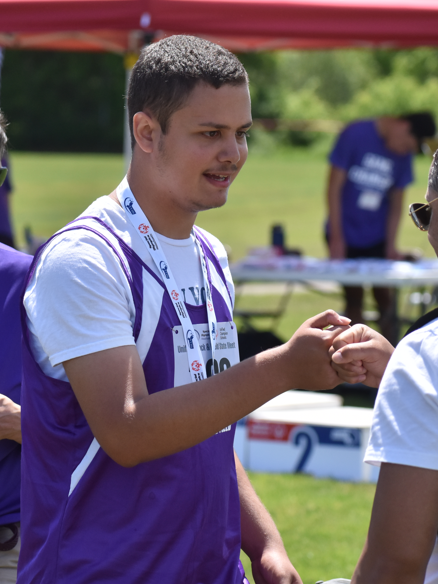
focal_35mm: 228
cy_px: 292
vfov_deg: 8.7
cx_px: 170
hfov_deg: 6.5
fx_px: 3842
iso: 560
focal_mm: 105
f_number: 4.8
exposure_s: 1/4000
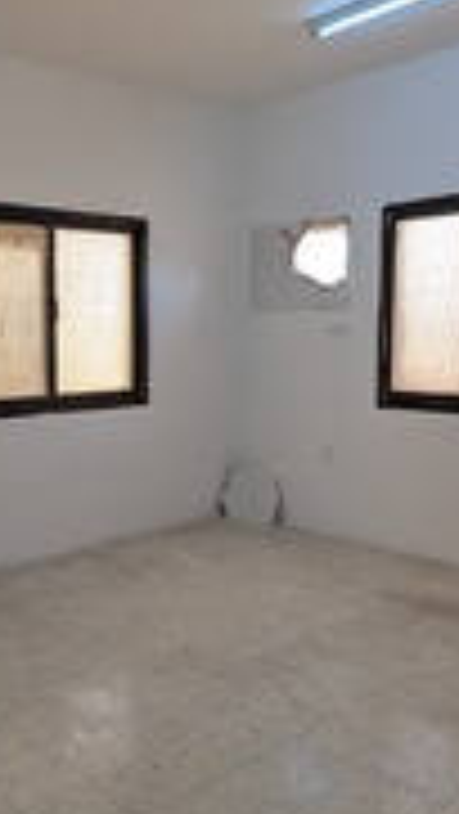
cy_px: 391
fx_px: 713
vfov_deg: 59.4
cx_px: 61
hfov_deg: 34.1
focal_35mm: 33
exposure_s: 1/164
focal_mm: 2.02
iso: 46
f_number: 1.7
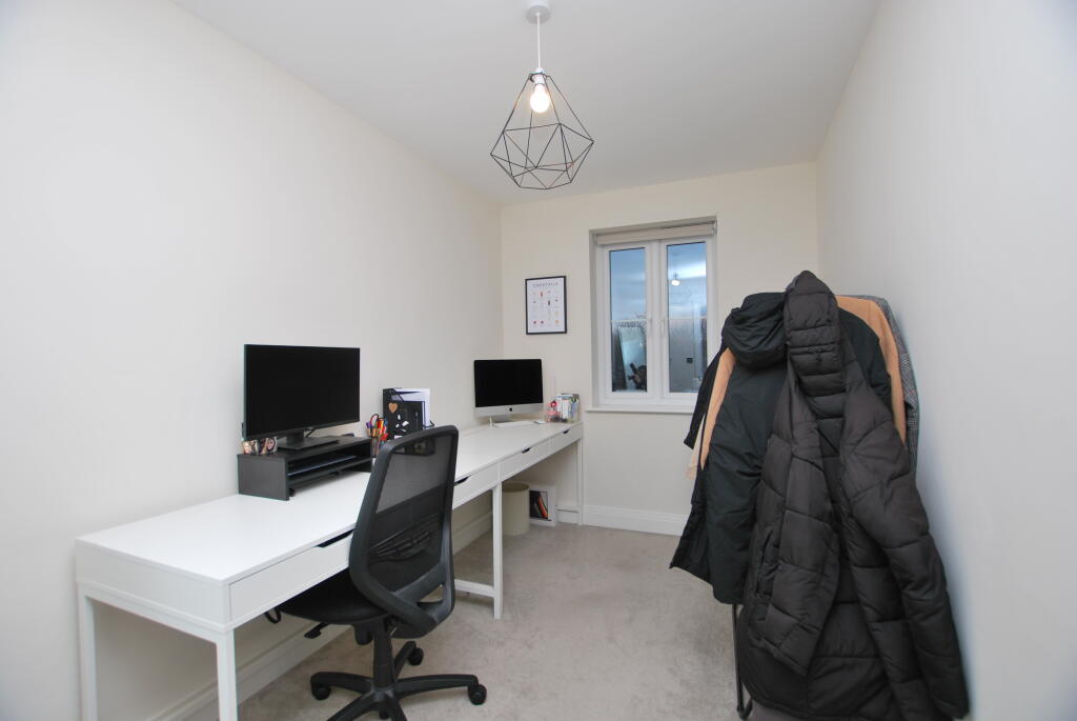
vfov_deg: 77.5
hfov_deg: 100.3
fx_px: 449
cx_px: 538
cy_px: 360
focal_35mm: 15
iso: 100
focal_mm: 10
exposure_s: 1/60
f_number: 4
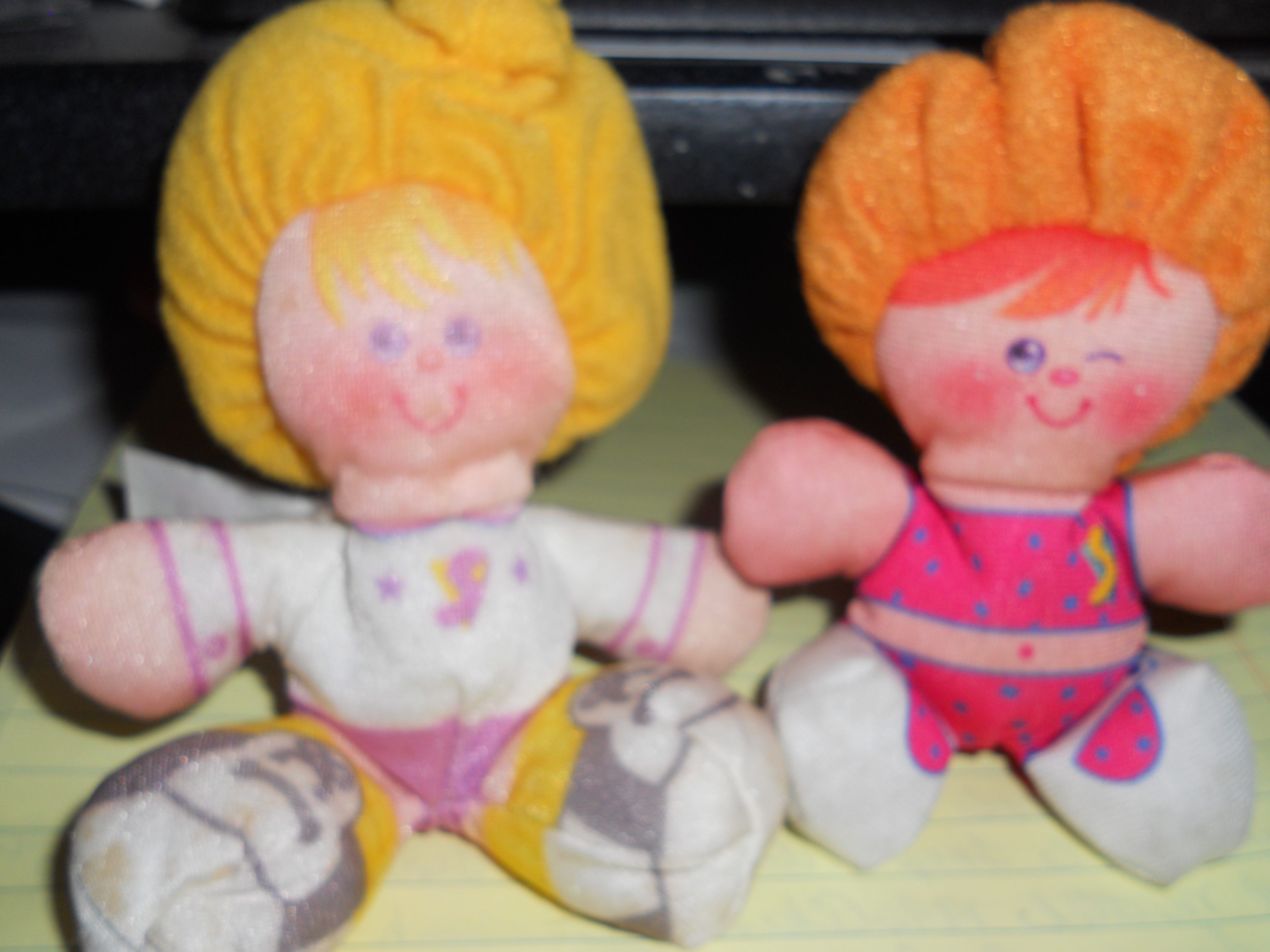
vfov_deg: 44.2
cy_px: 476
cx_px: 635
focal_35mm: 32
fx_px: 1174
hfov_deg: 56.8
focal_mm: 5.8
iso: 80
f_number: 8.8
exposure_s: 1/25
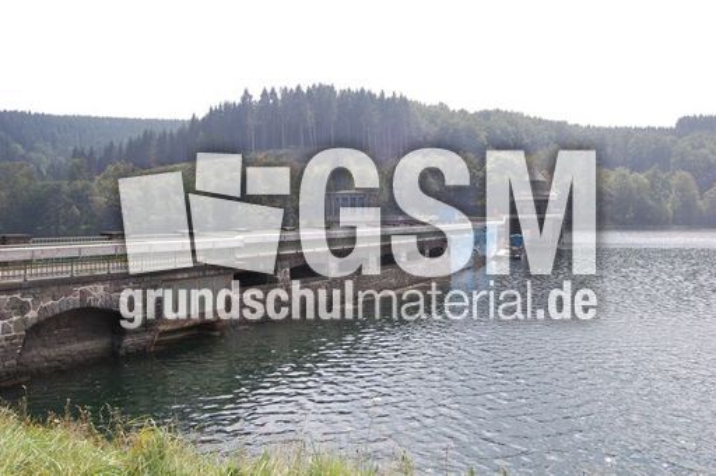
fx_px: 685
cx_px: 358
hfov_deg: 55.2
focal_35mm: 34
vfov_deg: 38.3
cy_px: 238
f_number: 8
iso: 200
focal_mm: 23
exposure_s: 1/250
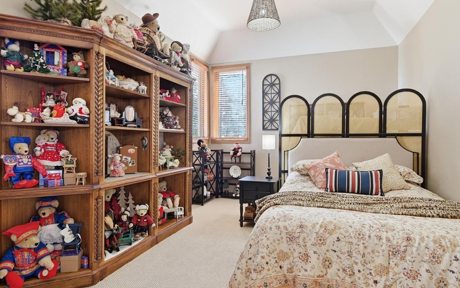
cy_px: 135
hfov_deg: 85.0
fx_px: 251
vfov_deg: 59.6
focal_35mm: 20
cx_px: 221
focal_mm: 10
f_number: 8
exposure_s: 1/200
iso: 400
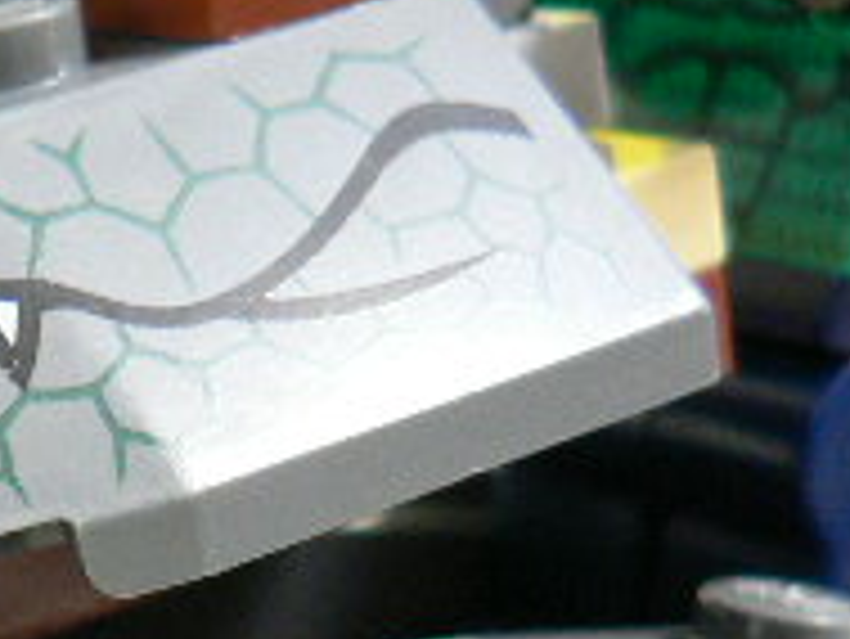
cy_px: 792
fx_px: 2998
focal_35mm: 122
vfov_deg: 11.9
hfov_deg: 15.0
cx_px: -409
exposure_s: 1/8
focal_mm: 6
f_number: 2.8
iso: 200
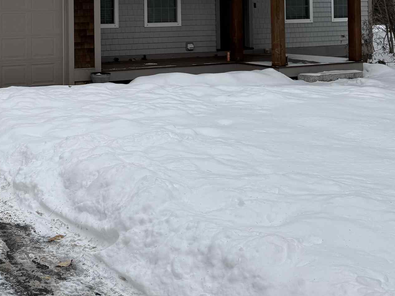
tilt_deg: +2.3
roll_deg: -0.3
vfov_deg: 23.9
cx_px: 41
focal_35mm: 58
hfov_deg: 31.7
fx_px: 662
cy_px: -11
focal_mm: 6.76
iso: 80
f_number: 1.78
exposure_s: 1/3759
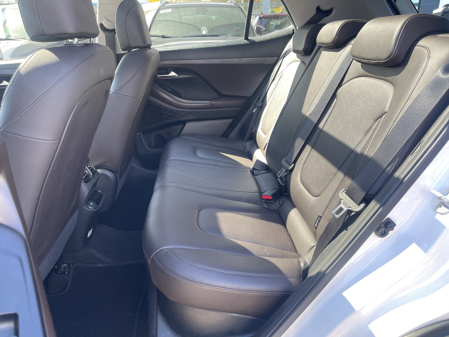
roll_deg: +0.9
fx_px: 324
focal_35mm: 25
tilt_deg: -21.6
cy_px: 168
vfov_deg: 54.9
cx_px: 224
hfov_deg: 69.4
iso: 64
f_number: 1.6
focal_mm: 5.1
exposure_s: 1/121
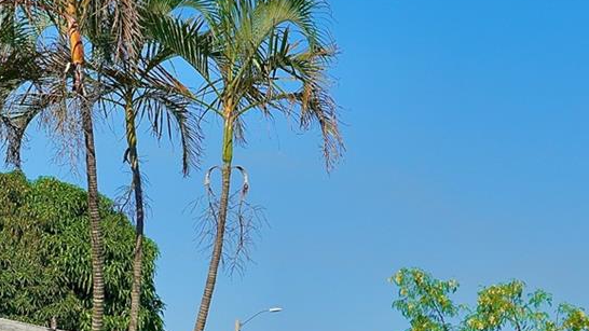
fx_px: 2155
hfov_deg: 15.0
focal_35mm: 138
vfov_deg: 8.8
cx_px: -127
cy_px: 179
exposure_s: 1/1600
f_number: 5
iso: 100
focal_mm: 30
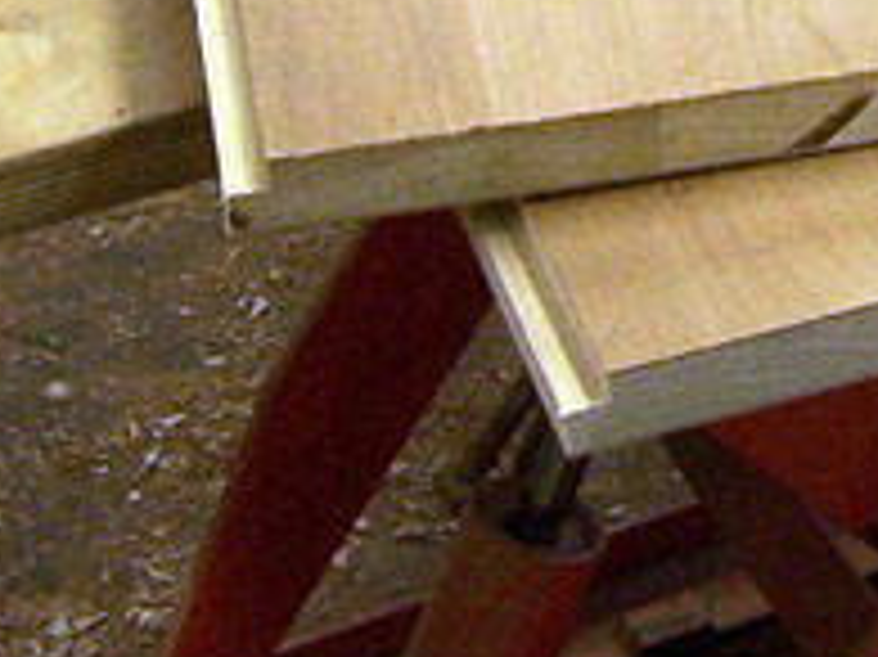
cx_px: 864
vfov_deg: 11.6
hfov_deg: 15.9
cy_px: -369
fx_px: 3093
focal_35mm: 122
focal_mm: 5.5
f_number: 3.4
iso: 140
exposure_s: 1/30
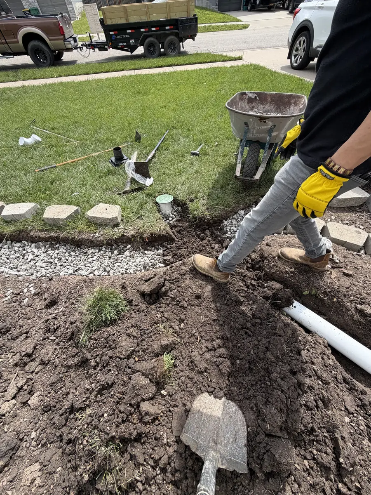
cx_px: 186
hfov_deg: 85.7
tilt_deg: -53.4
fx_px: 200
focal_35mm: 14
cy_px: 248
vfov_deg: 102.1
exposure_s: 1/619
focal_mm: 2.22
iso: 40
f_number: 2.2
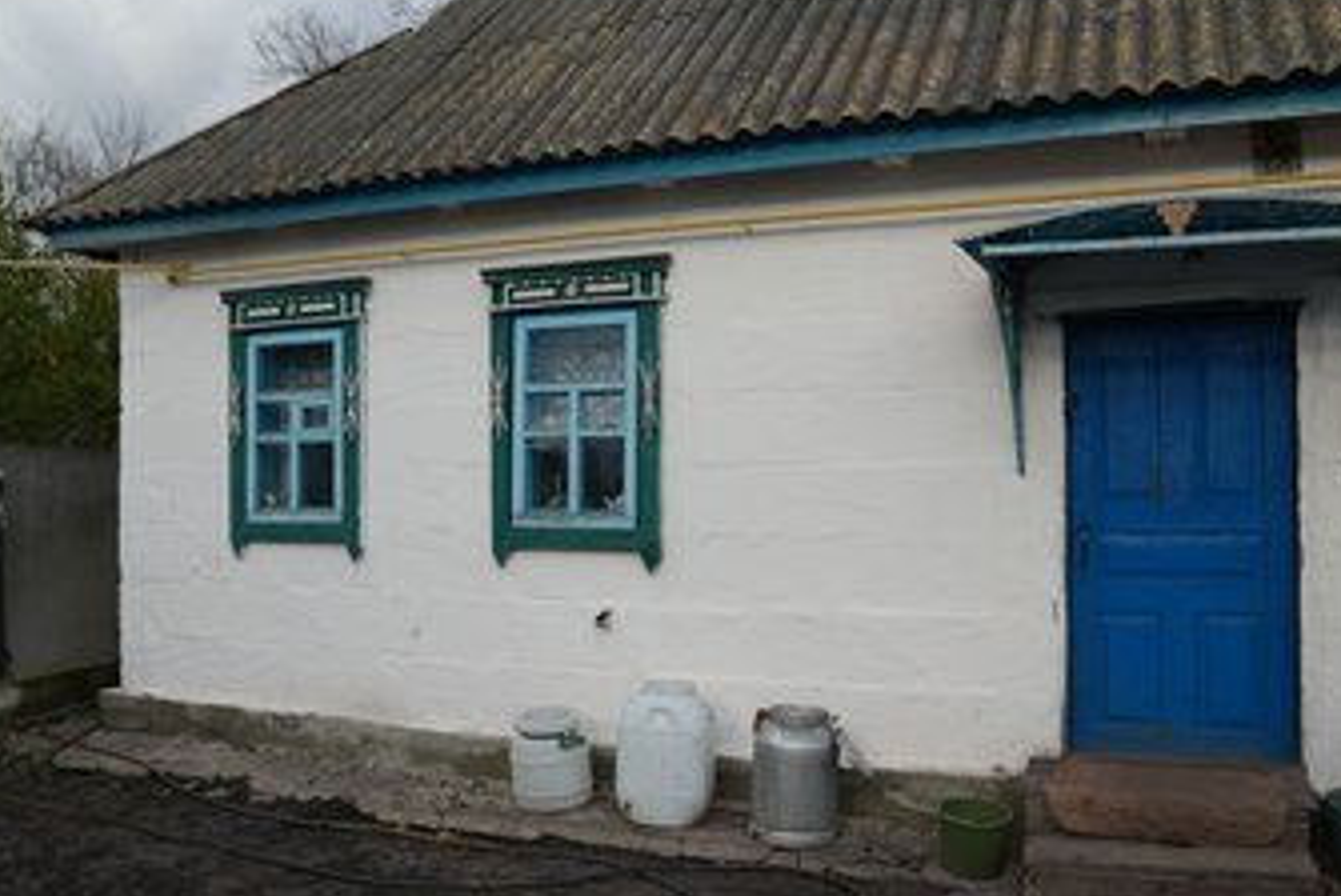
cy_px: 474
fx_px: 1156
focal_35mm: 31
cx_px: 693
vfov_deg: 42.4
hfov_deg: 60.2
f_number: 4
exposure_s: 1/160
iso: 100
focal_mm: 26
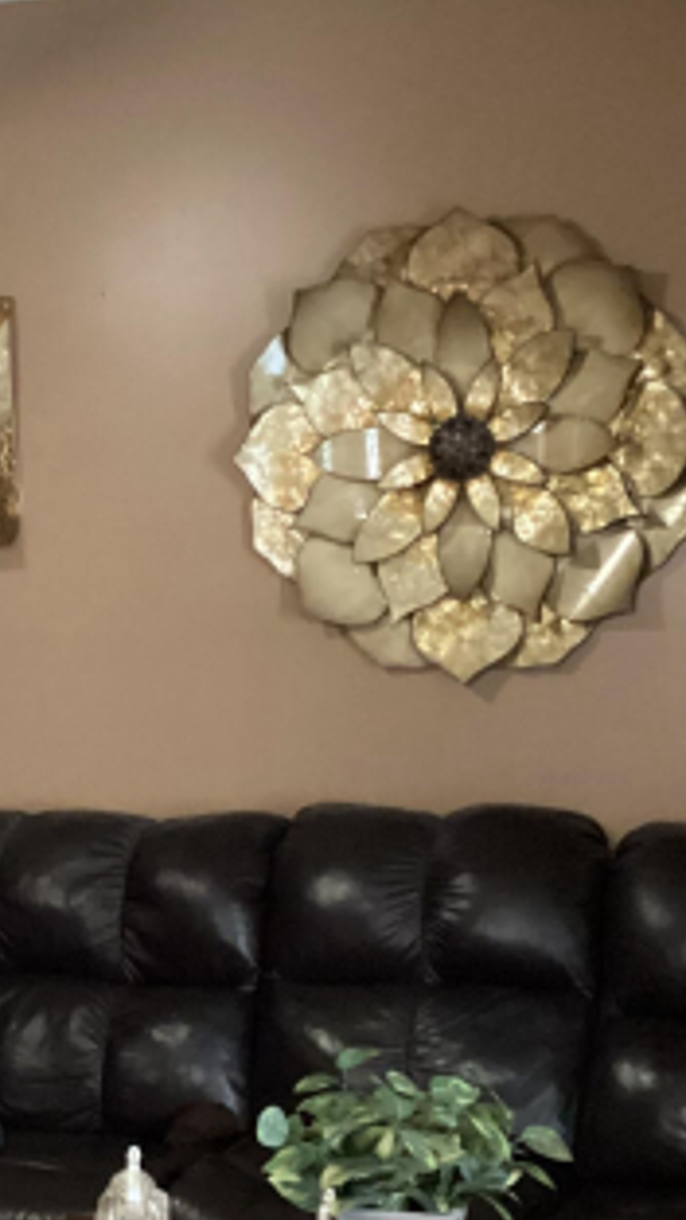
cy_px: 760
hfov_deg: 16.6
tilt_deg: -4.9
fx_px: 2329
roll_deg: +0.1
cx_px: 111
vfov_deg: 29.2
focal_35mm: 72
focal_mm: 3.3
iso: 640
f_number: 2.4
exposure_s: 1/20
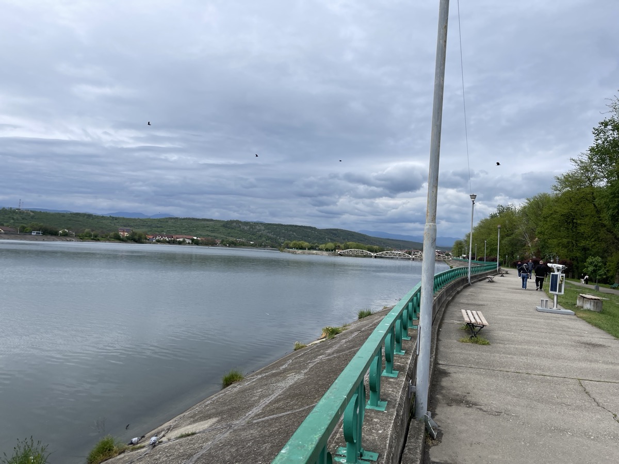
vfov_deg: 54.9
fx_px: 447
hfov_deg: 69.4
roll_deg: -4.6
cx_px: 310
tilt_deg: +2.5
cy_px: 232
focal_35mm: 25
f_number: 1.6
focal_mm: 5.1
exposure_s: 1/4902
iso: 32
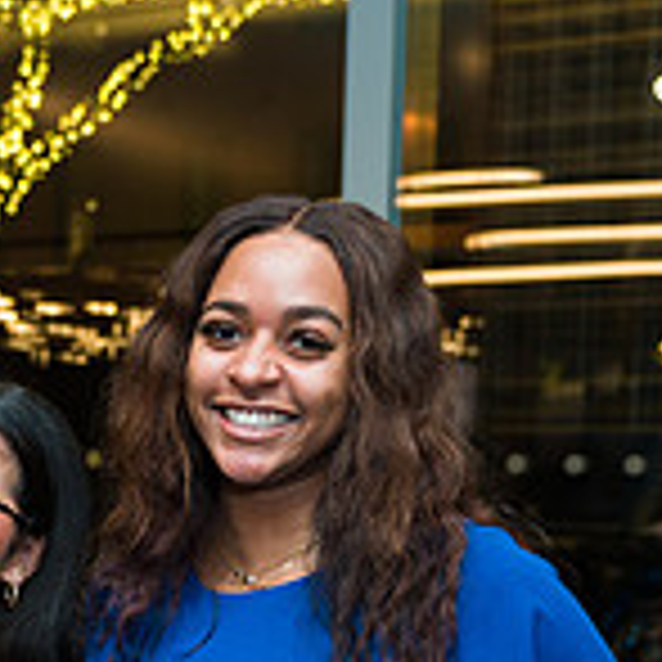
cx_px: -135
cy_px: 703
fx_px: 2099
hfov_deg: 17.1
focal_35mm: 97
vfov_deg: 17.4
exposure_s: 1/200
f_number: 4
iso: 400
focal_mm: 29
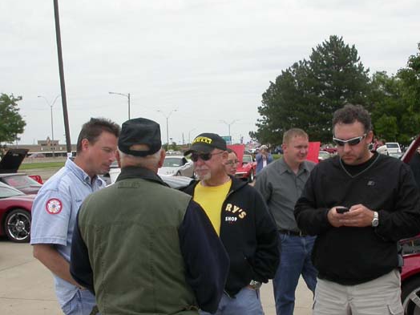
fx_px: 704
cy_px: 185
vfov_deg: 25.2
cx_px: 230
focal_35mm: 58
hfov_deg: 33.2
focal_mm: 7.85
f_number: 7.5
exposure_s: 1/303
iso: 100
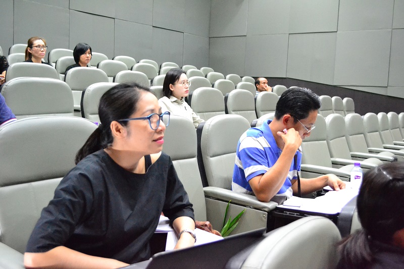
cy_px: 134
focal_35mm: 36
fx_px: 404
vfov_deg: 36.9
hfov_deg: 53.1
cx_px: 202
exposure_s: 1/30
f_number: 4
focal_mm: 24
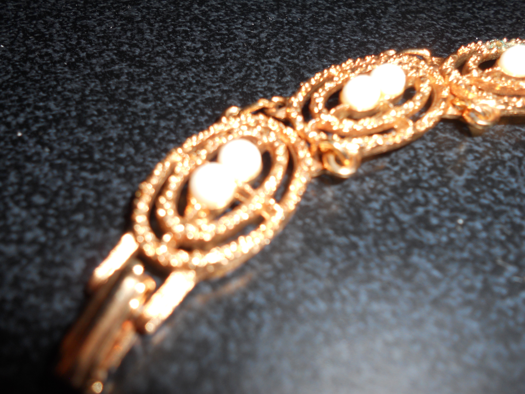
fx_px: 485
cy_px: 197
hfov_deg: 56.8
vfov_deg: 44.2
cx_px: 262
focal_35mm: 32
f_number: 8.8
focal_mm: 5.8
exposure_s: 1/25
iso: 80
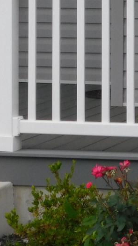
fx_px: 1411
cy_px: -98
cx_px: 171
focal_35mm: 217
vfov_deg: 9.7
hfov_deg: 5.6
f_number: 3.8
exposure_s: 1/1000
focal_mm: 9
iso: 125
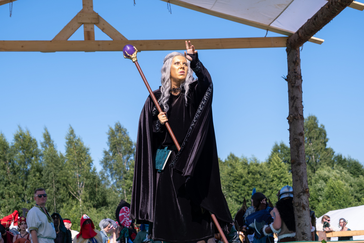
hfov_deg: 25.8
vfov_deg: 17.4
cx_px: 179
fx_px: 794
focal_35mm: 79
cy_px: 114
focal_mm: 47
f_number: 4
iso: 160
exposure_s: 1/1000
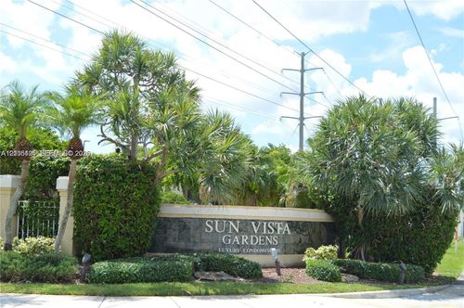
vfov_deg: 26.4
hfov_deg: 38.9
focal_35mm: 51
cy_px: 154
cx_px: 232
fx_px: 656
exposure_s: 1/250
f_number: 8
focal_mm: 34
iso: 100
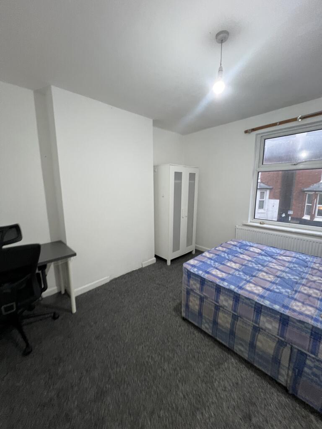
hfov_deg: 89.9
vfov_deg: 106.2
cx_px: 161
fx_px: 161
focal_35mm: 13
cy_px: 214
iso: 160
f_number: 1.8
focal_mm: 1.57
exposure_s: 1/50
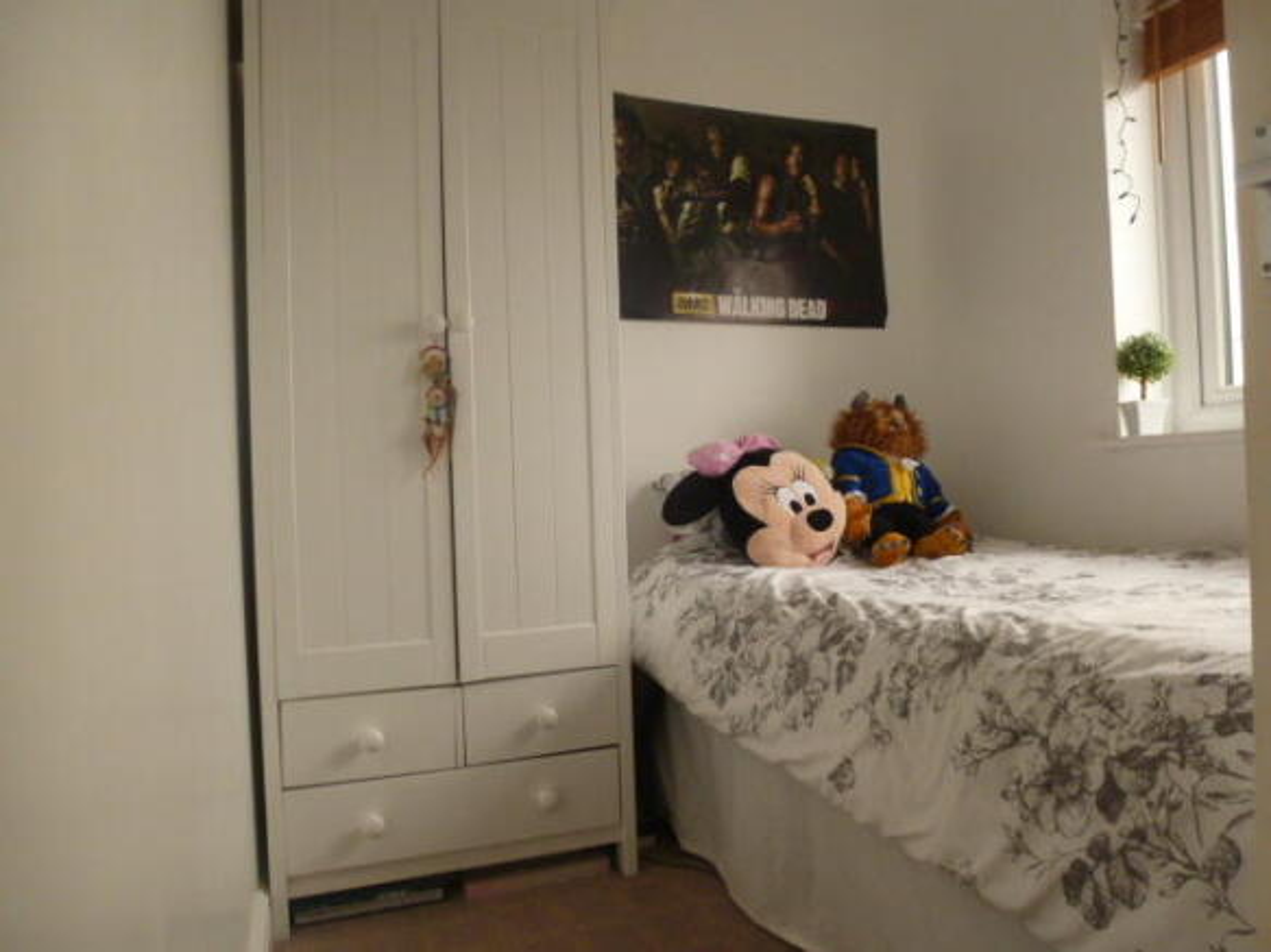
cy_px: 476
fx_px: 881
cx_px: 636
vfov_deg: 56.8
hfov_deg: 71.6
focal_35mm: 24
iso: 400
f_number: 3.3
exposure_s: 1/60
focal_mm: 4.3
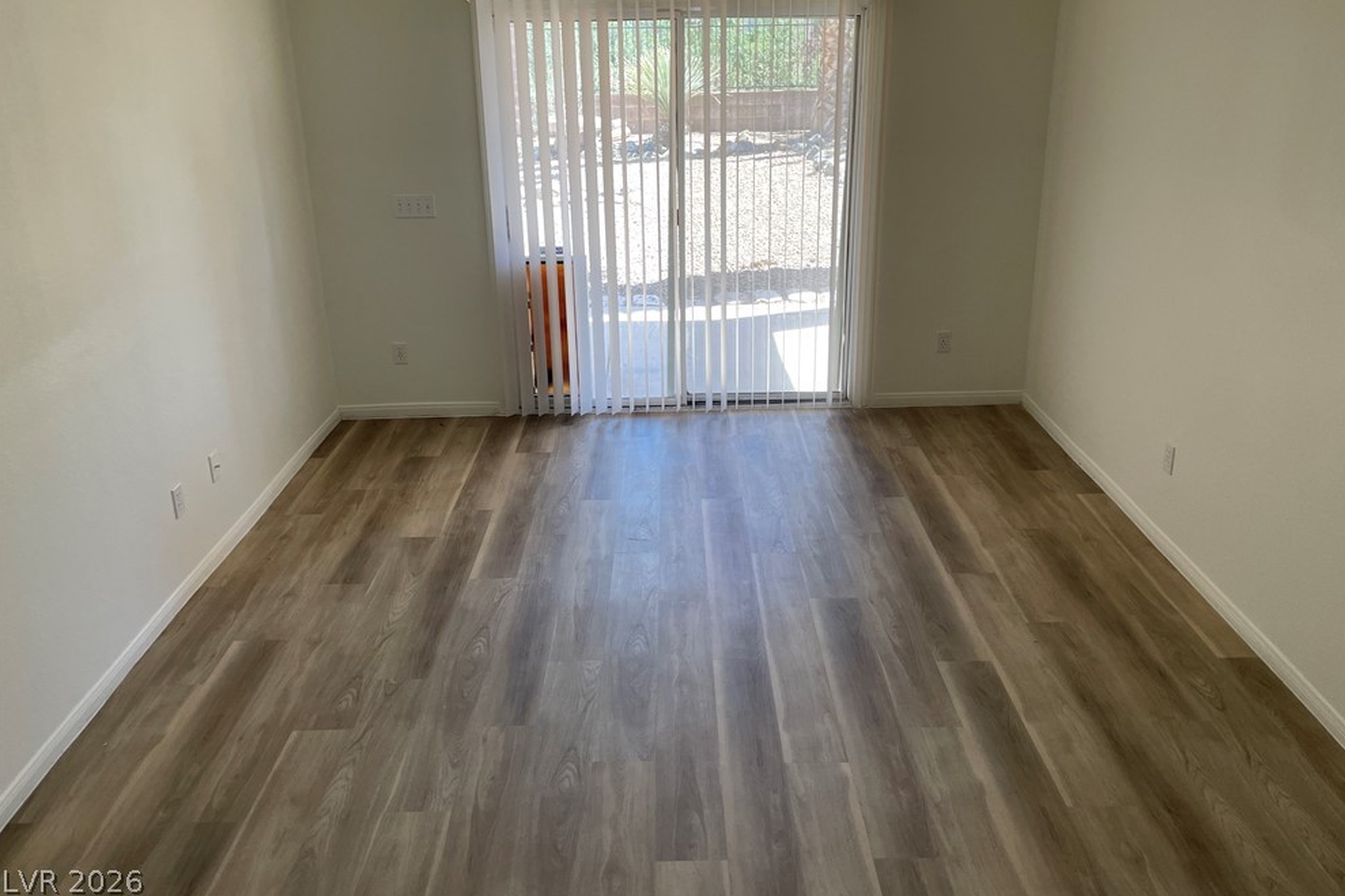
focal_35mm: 28
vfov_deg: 46.2
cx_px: 691
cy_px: 382
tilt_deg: -18.6
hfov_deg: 65.5
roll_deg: +1.1
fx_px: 1046
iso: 100
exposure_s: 1/121
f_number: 1.6
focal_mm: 4.2
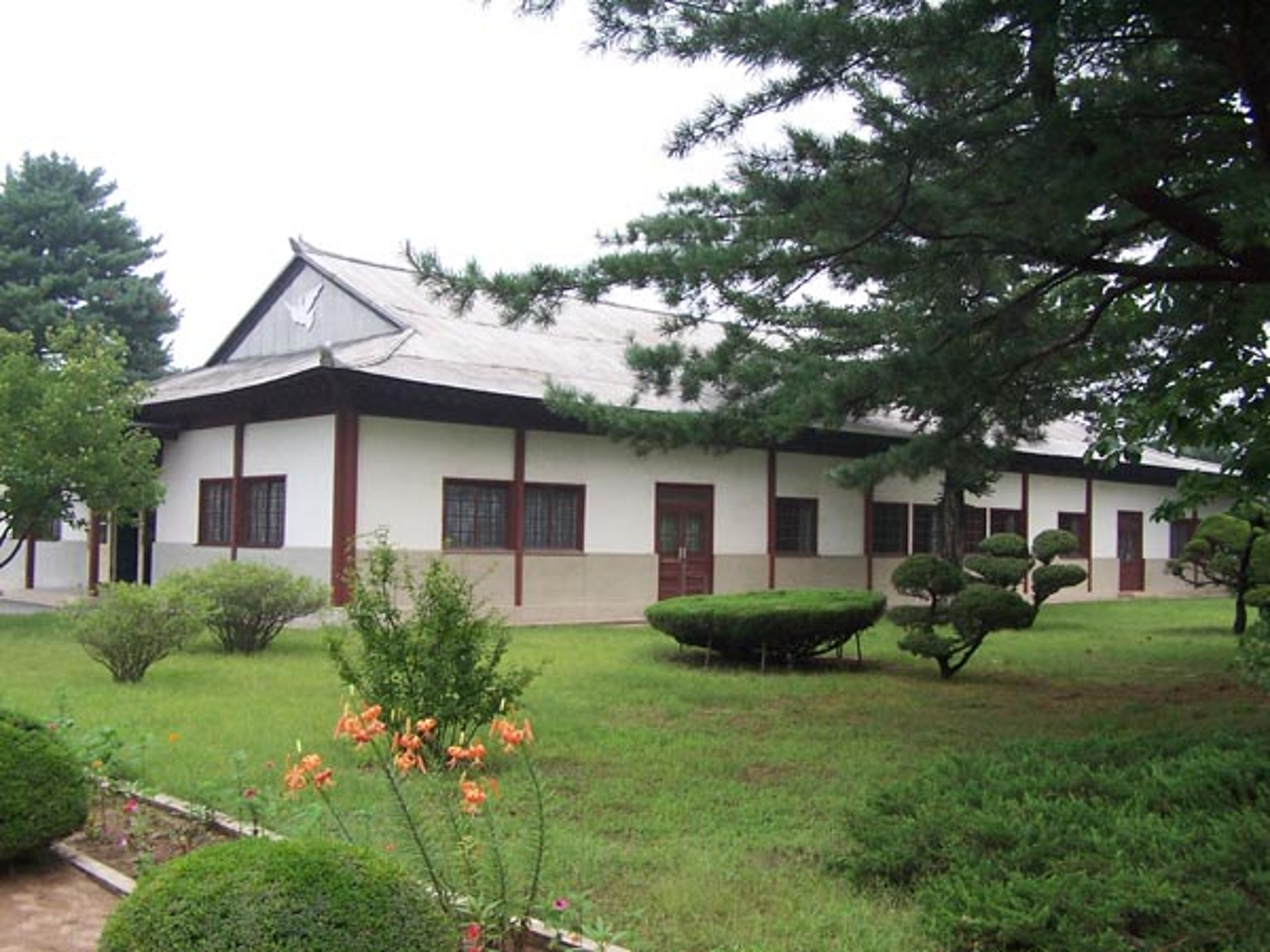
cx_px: 635
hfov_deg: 49.0
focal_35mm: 38
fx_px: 1394
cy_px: 476
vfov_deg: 37.7
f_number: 2.8
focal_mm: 6.3
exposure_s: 1/350
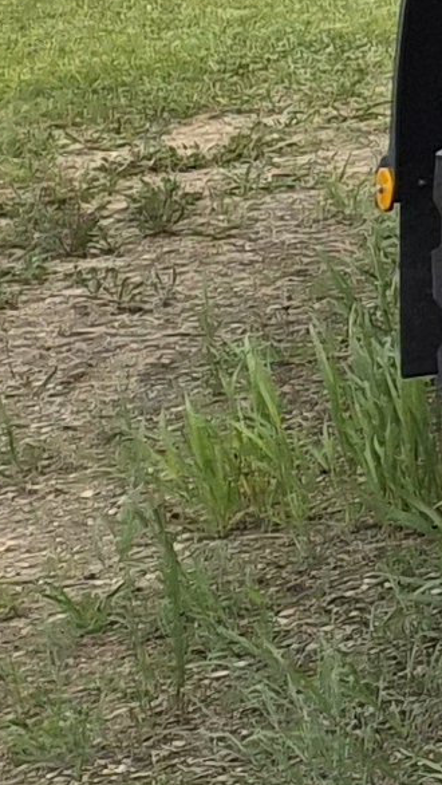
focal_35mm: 171
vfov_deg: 12.2
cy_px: -236
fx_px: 3560
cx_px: 2660
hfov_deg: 4.8
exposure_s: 1/5360
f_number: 1.8
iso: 80
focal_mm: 5.4
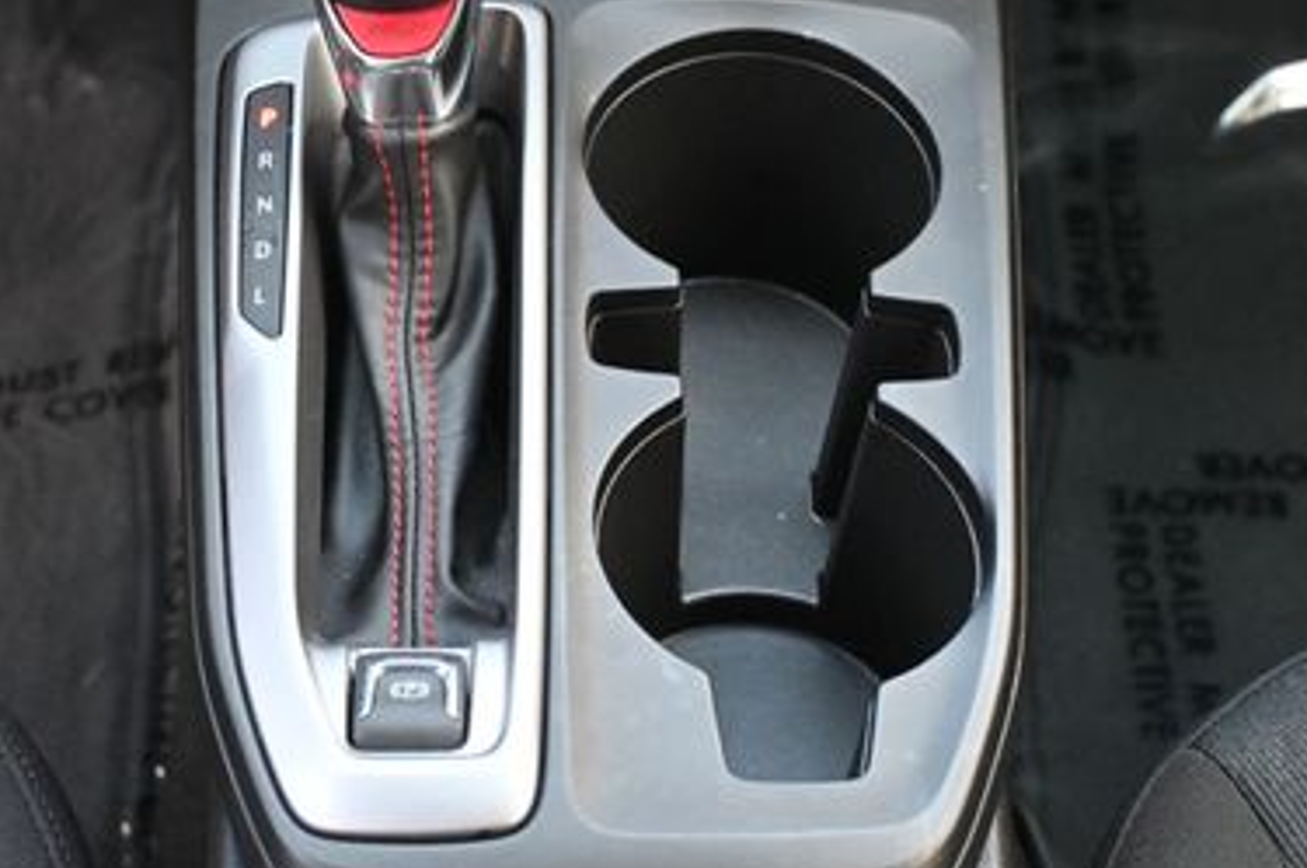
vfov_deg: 16.3
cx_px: 606
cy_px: 237
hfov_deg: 24.4
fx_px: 3020
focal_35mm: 83
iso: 3200
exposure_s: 1/125
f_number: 5
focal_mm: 32.5
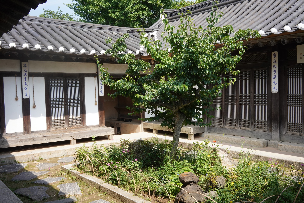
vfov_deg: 37.9
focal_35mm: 35
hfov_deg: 54.4
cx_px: 152
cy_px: 102
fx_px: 296
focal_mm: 35
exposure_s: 1/200
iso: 800
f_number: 16
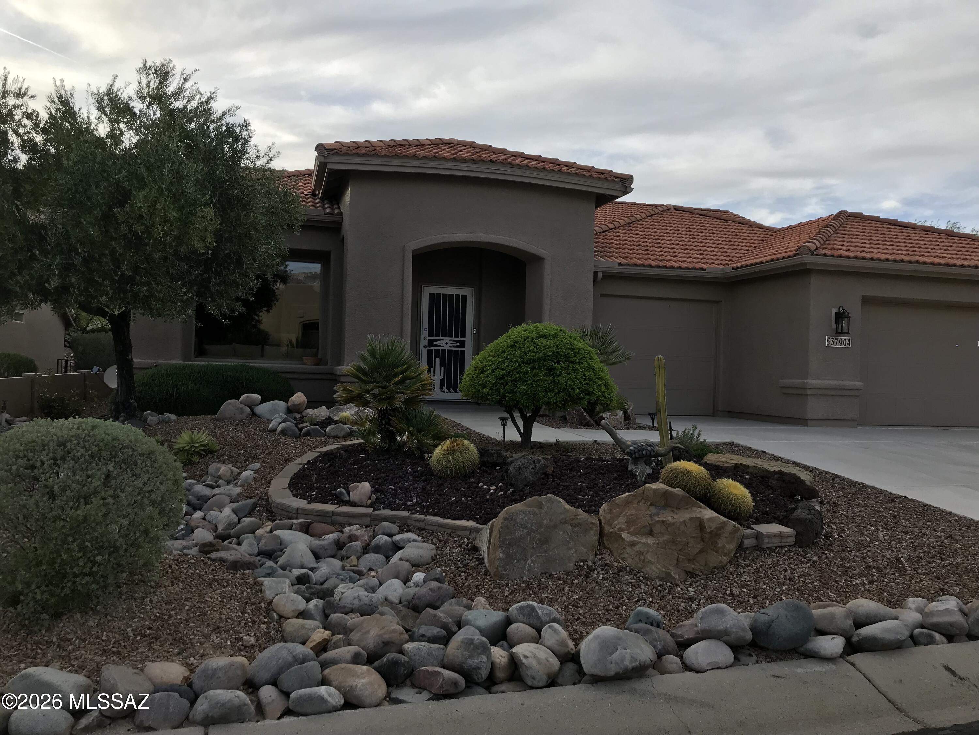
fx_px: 792
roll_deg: -2.8
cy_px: 368
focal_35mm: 28
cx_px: 490
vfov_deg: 49.7
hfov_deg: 63.4
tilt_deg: +0.7
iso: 20
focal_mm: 3.99
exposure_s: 1/1227
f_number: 1.8
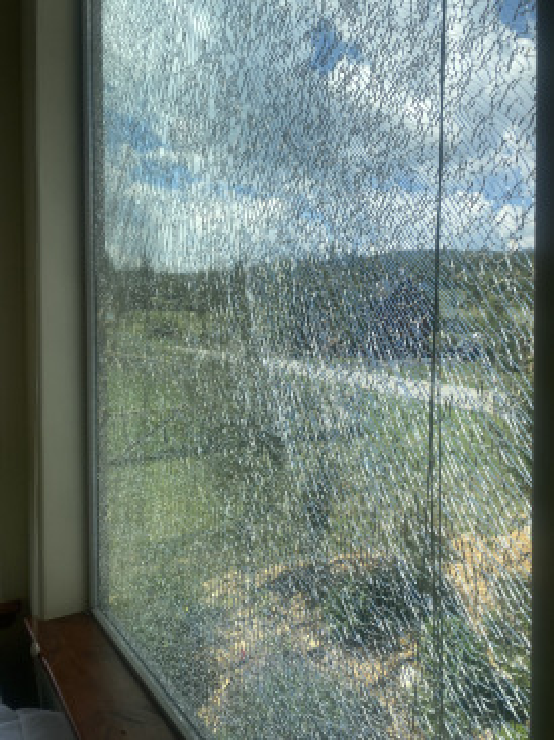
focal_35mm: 26
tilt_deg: -2.0
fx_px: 555
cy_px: 370
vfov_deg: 67.3
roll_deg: +0.4
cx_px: 277
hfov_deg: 53.0
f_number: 1.8
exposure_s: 1/1701
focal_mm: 4.25
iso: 32
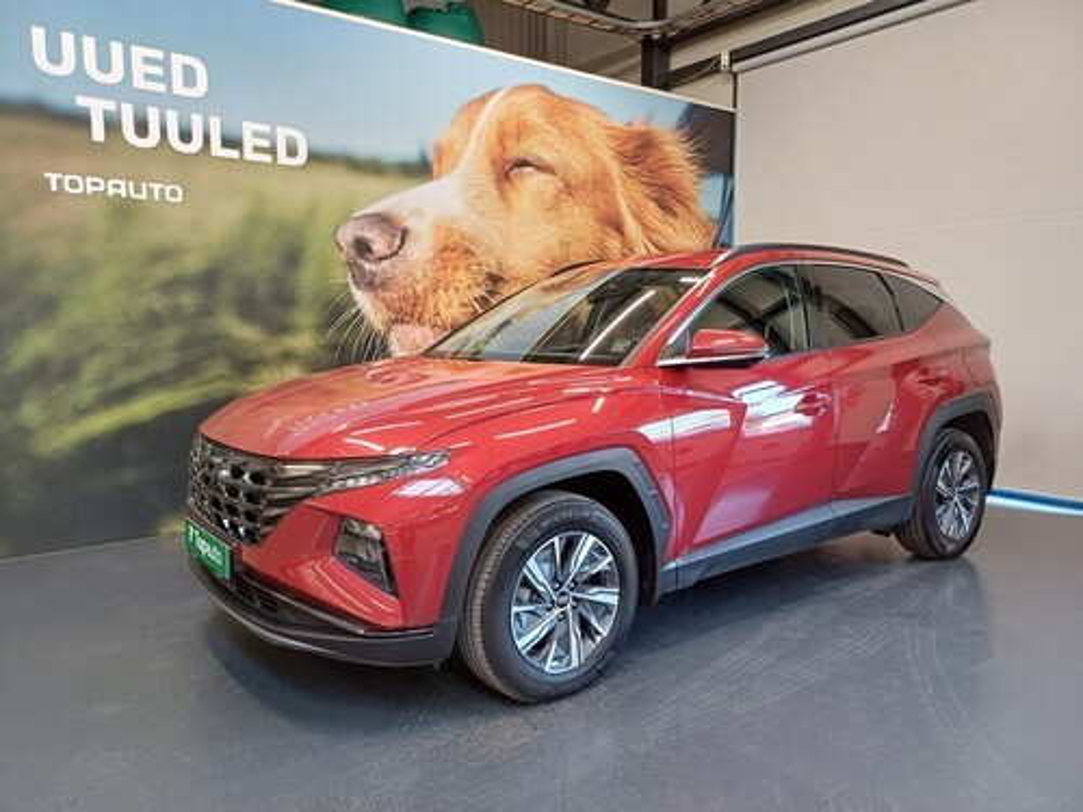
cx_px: 542
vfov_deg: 54.9
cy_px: 406
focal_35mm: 25
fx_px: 782
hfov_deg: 69.4
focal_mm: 4.65
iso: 320
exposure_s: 1/50
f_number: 1.8
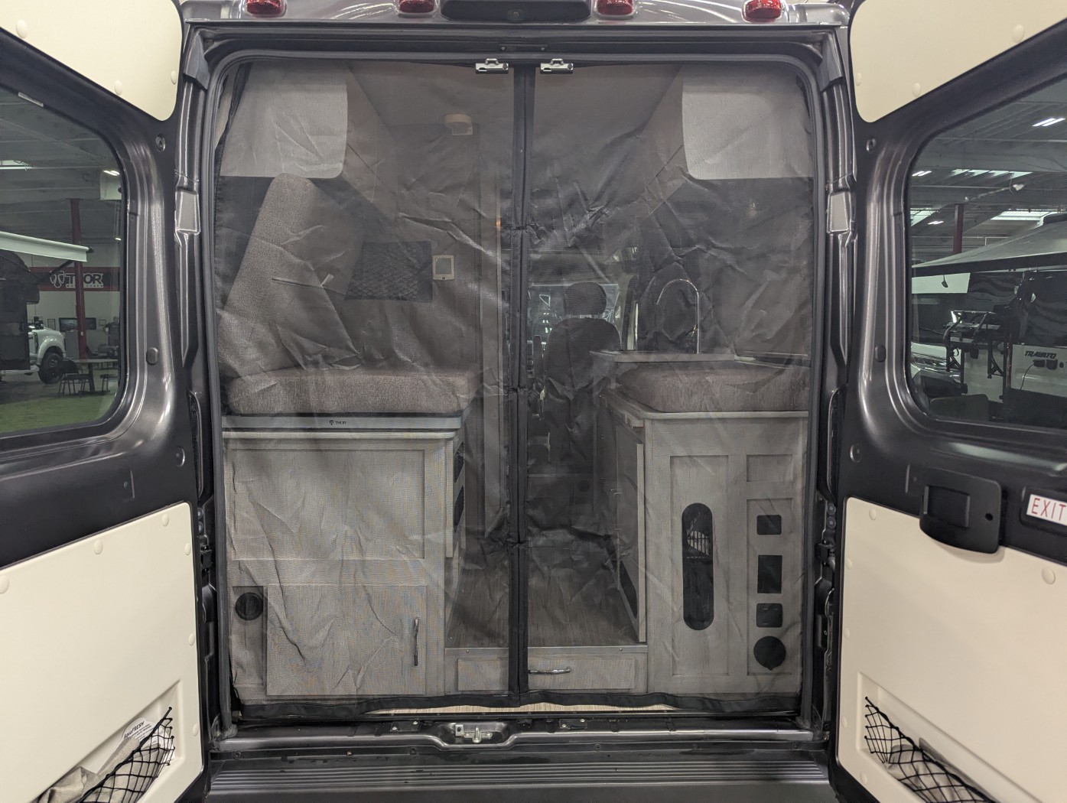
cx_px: 534
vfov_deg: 56.9
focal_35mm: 24
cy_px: 402
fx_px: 741
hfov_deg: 71.5
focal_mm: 6.81
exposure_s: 1/151
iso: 421
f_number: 1.85
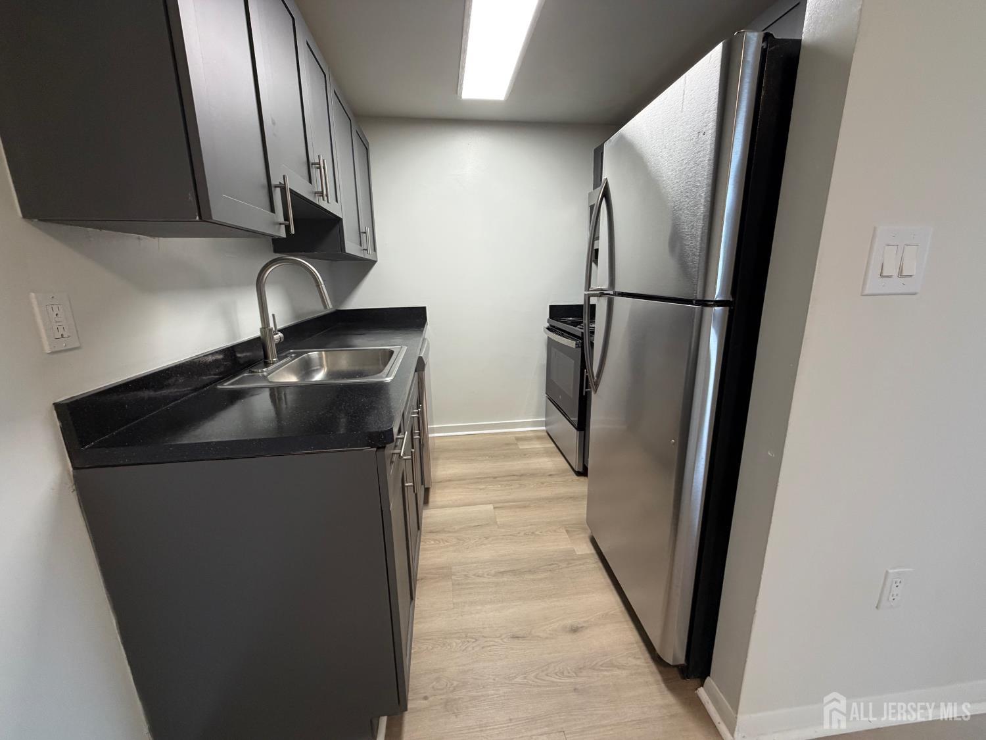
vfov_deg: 85.7
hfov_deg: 102.1
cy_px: 370
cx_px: 493
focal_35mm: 14
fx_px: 399
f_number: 2.2
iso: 320
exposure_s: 1/120
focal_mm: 2.22
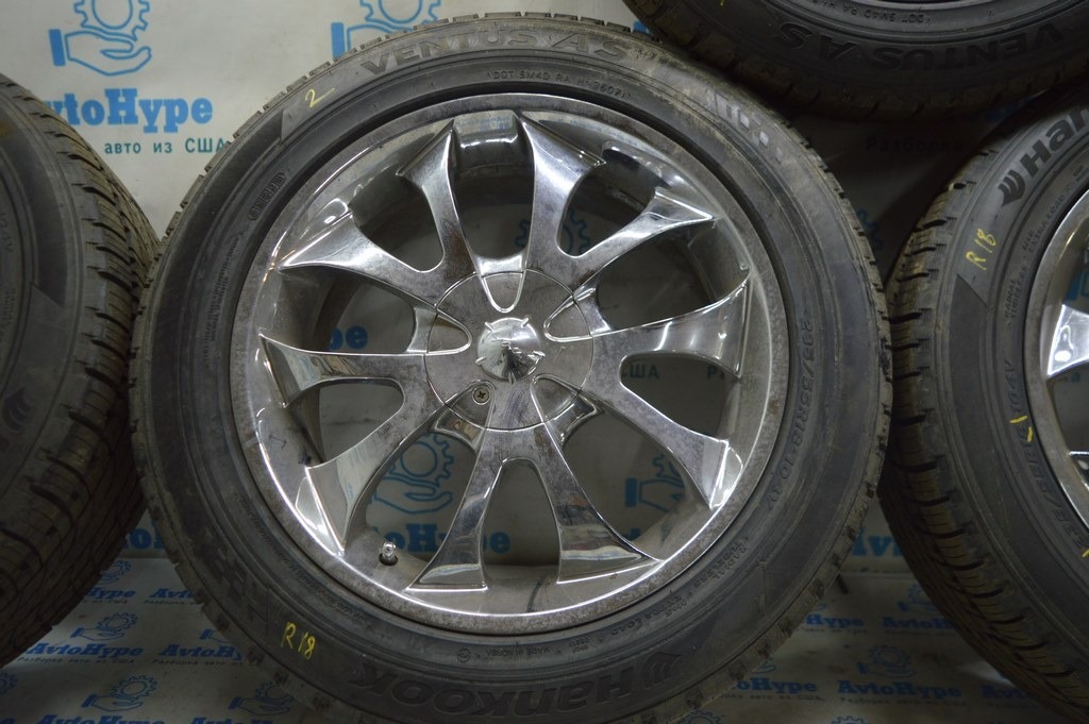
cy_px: 362
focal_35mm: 30
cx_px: 544
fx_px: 907
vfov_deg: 43.5
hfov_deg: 62.0
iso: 400
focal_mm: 20
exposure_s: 1/50
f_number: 3.8
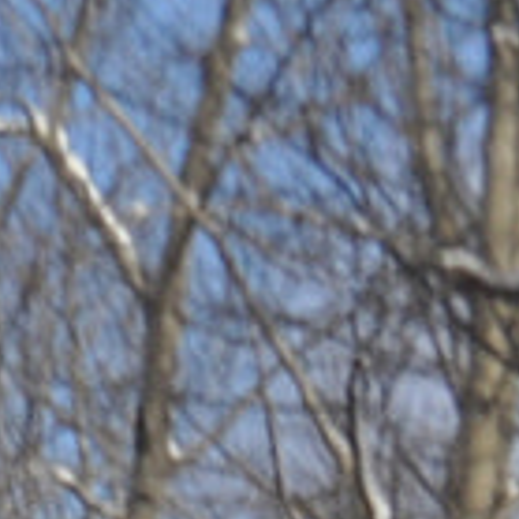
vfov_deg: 2.1
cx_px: -2438
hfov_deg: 2.1
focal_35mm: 806
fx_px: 13670
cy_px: 1861
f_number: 9
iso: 200
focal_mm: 55
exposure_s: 1/400
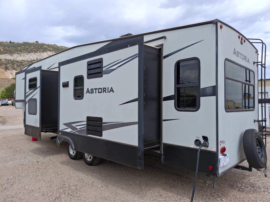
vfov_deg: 54.9
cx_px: 135
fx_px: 195
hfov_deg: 69.4
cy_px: 101
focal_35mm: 25
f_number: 1.8
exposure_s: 1/1792
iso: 25
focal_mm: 4.69
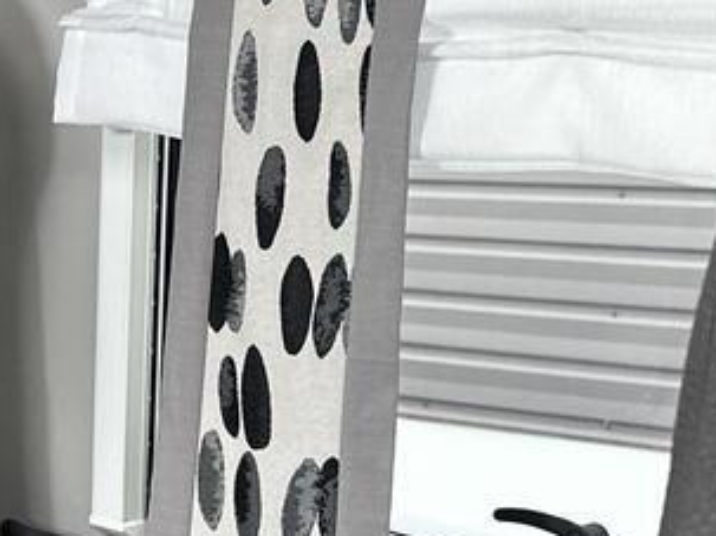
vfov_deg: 12.9
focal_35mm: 114
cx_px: -83
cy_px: 425
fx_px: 2357
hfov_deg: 16.7
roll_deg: -0.4
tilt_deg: -7.8
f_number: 1.78
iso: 100
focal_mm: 6.86
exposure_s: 1/121
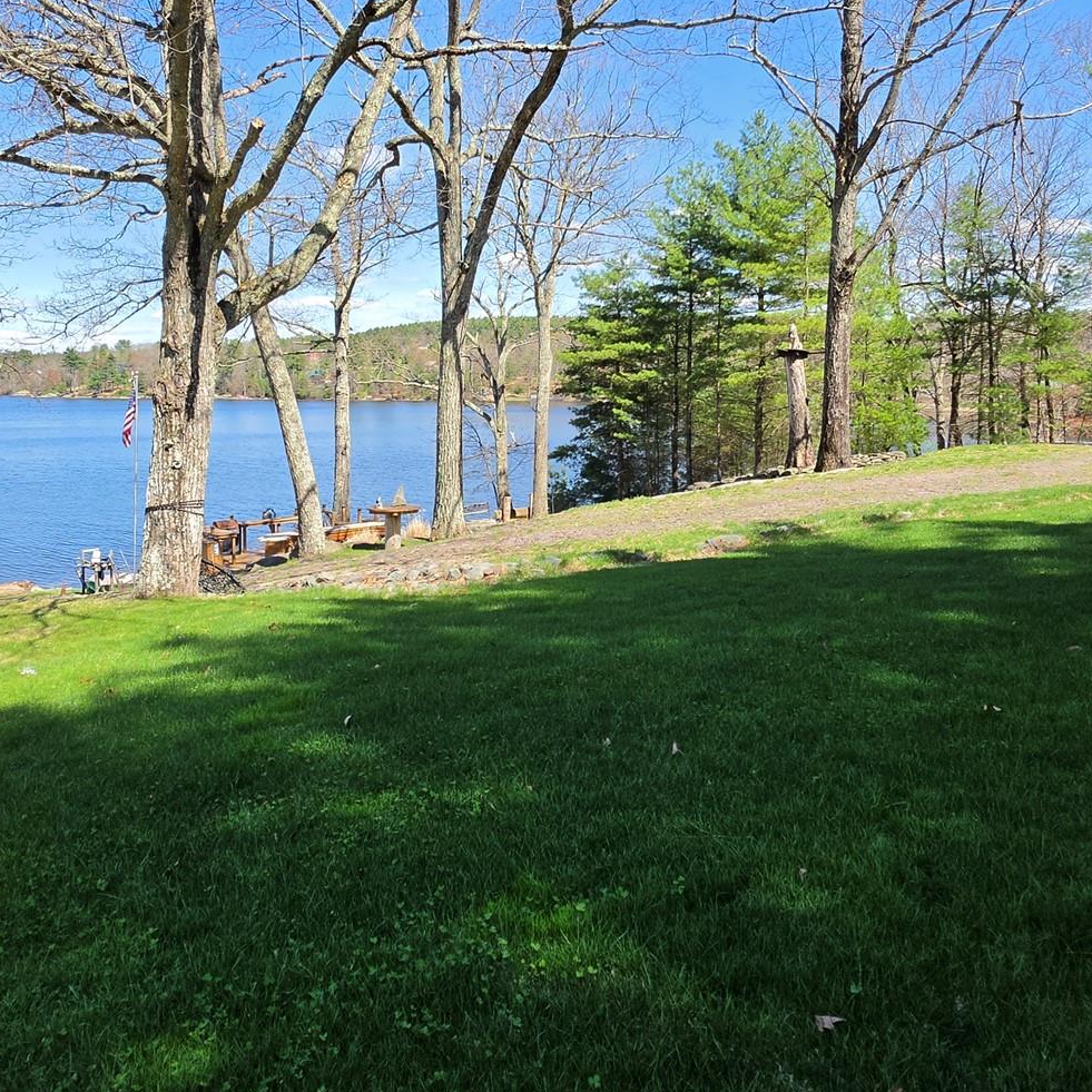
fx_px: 857
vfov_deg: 64.2
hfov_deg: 64.9
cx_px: 489
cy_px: 420
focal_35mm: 24
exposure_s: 1/807
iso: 32
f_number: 1.9
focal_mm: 2.2
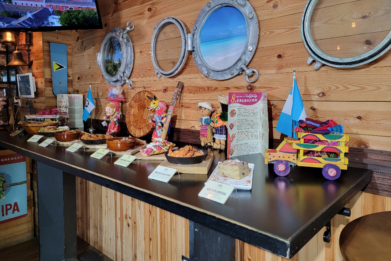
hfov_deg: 69.4
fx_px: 282
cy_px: 113
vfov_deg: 49.4
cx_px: 195
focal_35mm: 26
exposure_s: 1/120
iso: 250
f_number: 1.8
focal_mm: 6.7
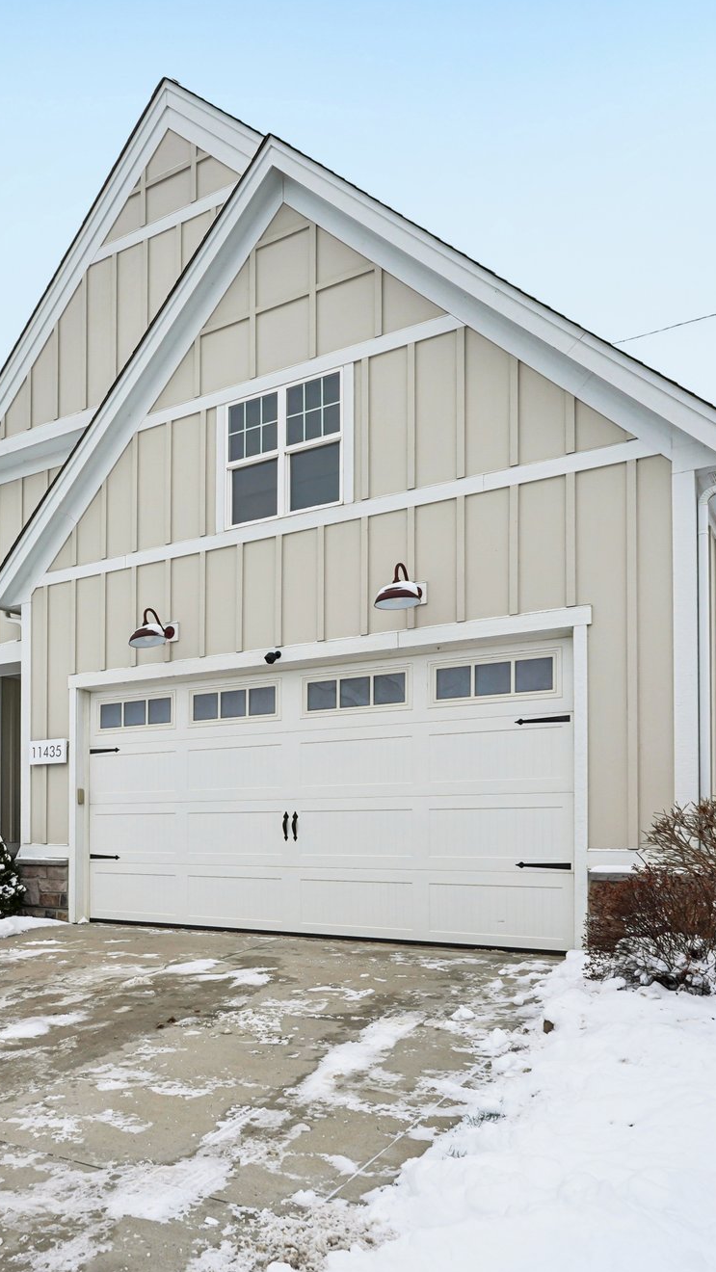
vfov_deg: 71.9
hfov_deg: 42.9
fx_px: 877
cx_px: 174
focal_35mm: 26
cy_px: 654
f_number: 8
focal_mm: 16
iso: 100
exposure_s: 1/320
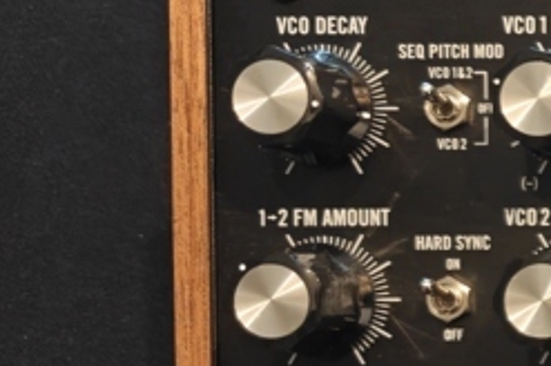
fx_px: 1483
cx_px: 1106
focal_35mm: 97
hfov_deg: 16.2
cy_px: 319
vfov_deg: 14.0
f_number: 1.6
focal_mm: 6.06
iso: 1600
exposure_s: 1/38
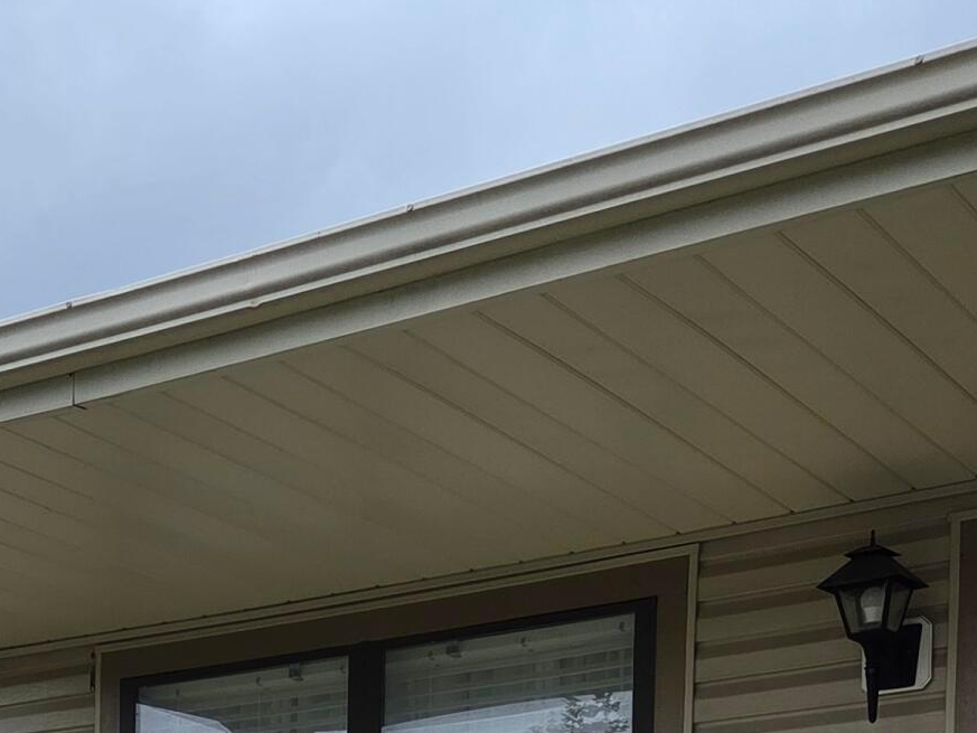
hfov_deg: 24.5
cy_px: 1256
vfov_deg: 16.2
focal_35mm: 79
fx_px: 2230
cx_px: 294
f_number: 1.8
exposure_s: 1/3363
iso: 80
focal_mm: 5.4
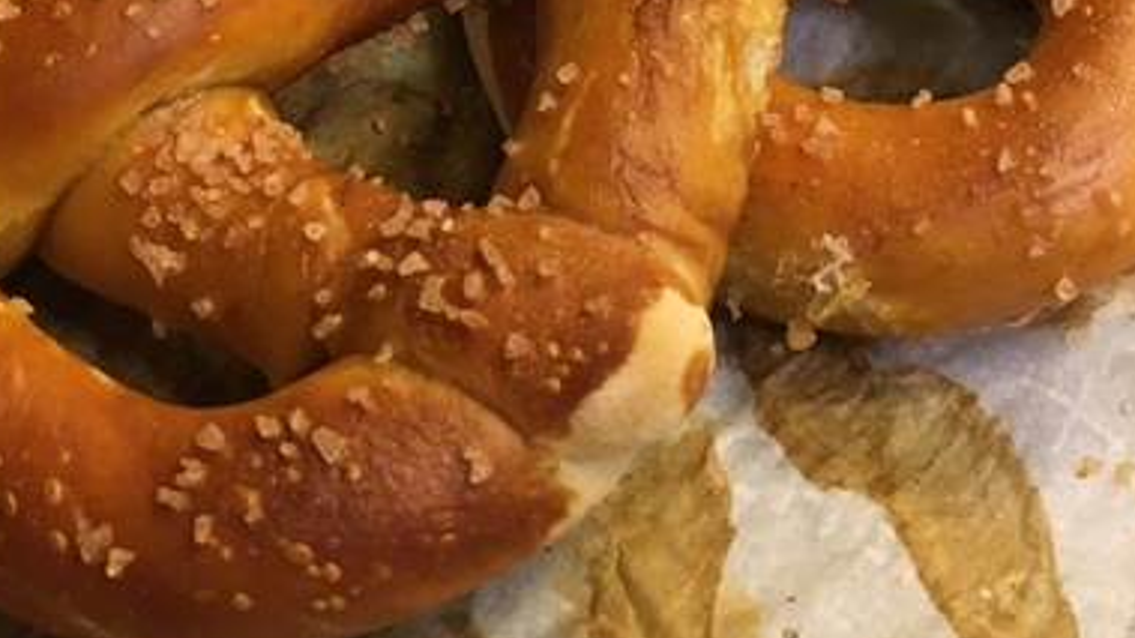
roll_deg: -4.0
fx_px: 2407
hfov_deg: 26.5
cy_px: -297
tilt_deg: -39.9
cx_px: 488
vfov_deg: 14.2
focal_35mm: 80
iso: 100
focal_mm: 4.15
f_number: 2.2
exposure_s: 1/30
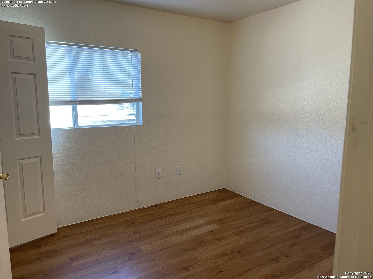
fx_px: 280
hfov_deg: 67.3
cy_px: 140
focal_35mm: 26
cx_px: 186
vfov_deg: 53.1
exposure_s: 1/60
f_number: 1.6
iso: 100
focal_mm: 4.2
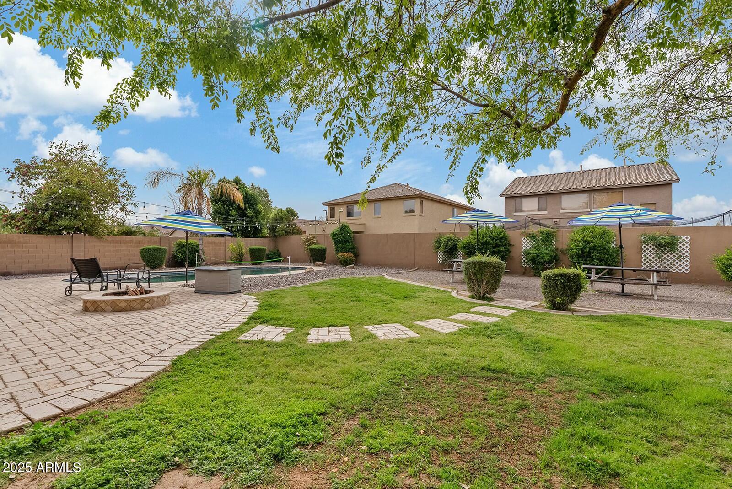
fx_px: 326
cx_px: 366
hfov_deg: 96.7
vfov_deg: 73.8
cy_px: 244
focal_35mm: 16
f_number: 8
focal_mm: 16
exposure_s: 1/80
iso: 100
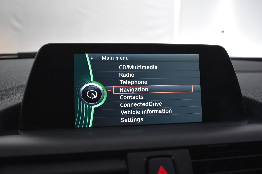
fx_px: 262
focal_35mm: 36
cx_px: 131
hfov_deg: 53.1
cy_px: 87
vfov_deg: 36.9
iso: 1800
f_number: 3.8
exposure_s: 1/60
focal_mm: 24
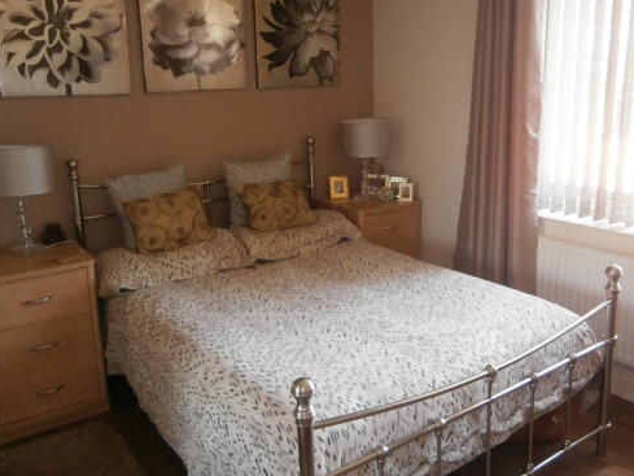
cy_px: 209
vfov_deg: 45.4
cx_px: 342
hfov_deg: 58.3
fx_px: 568
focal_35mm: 31
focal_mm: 4.7
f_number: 2.8
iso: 160
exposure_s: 1/30
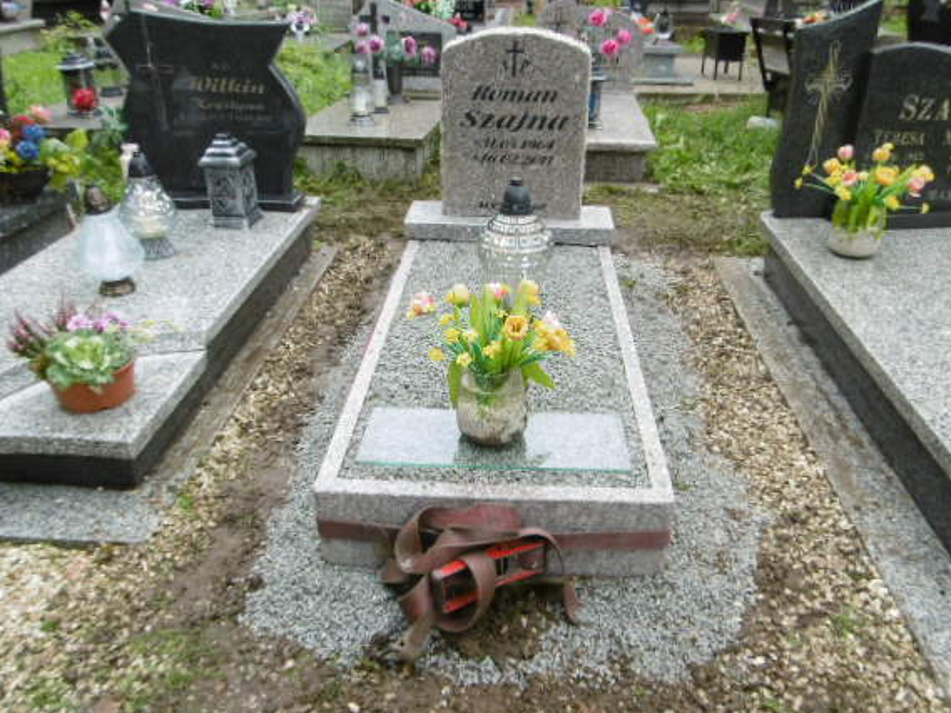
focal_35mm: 27
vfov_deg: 51.4
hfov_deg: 65.3
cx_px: 495
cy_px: 347
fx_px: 742
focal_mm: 4.3
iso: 100
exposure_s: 1/200
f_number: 3.1
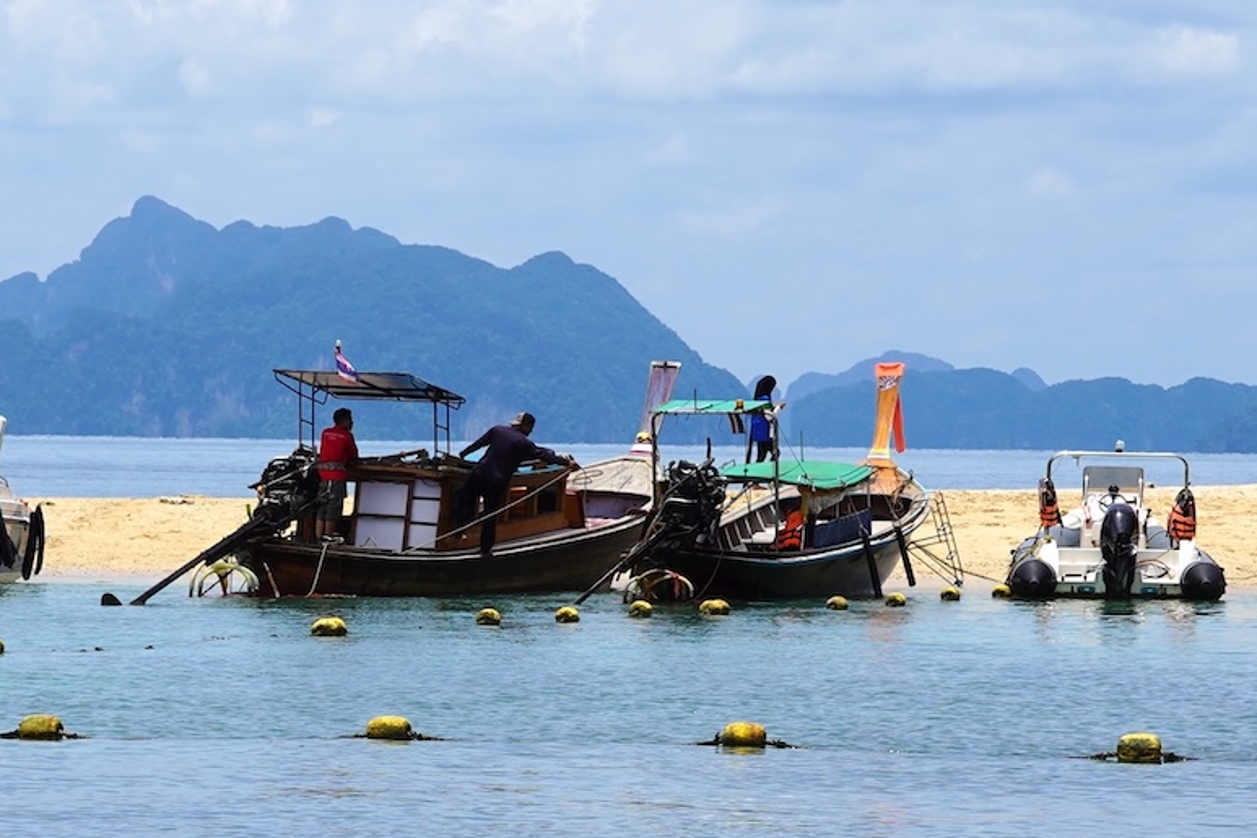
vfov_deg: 5.7
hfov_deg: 8.6
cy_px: 304
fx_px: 8343
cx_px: 507
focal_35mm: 239
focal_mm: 77
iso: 100
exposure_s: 1/400
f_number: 10
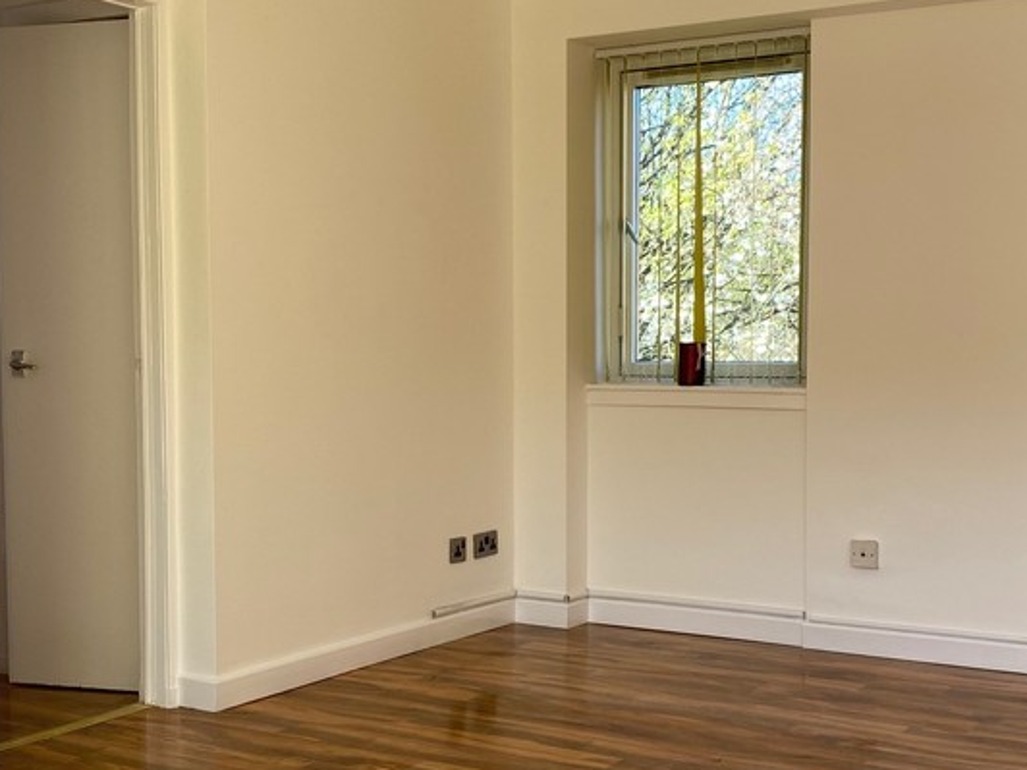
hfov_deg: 38.1
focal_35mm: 50
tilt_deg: -3.6
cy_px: 457
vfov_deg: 29.0
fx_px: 1483
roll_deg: -0.2
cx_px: 577
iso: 32
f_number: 1.8
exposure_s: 1/186
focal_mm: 4.25
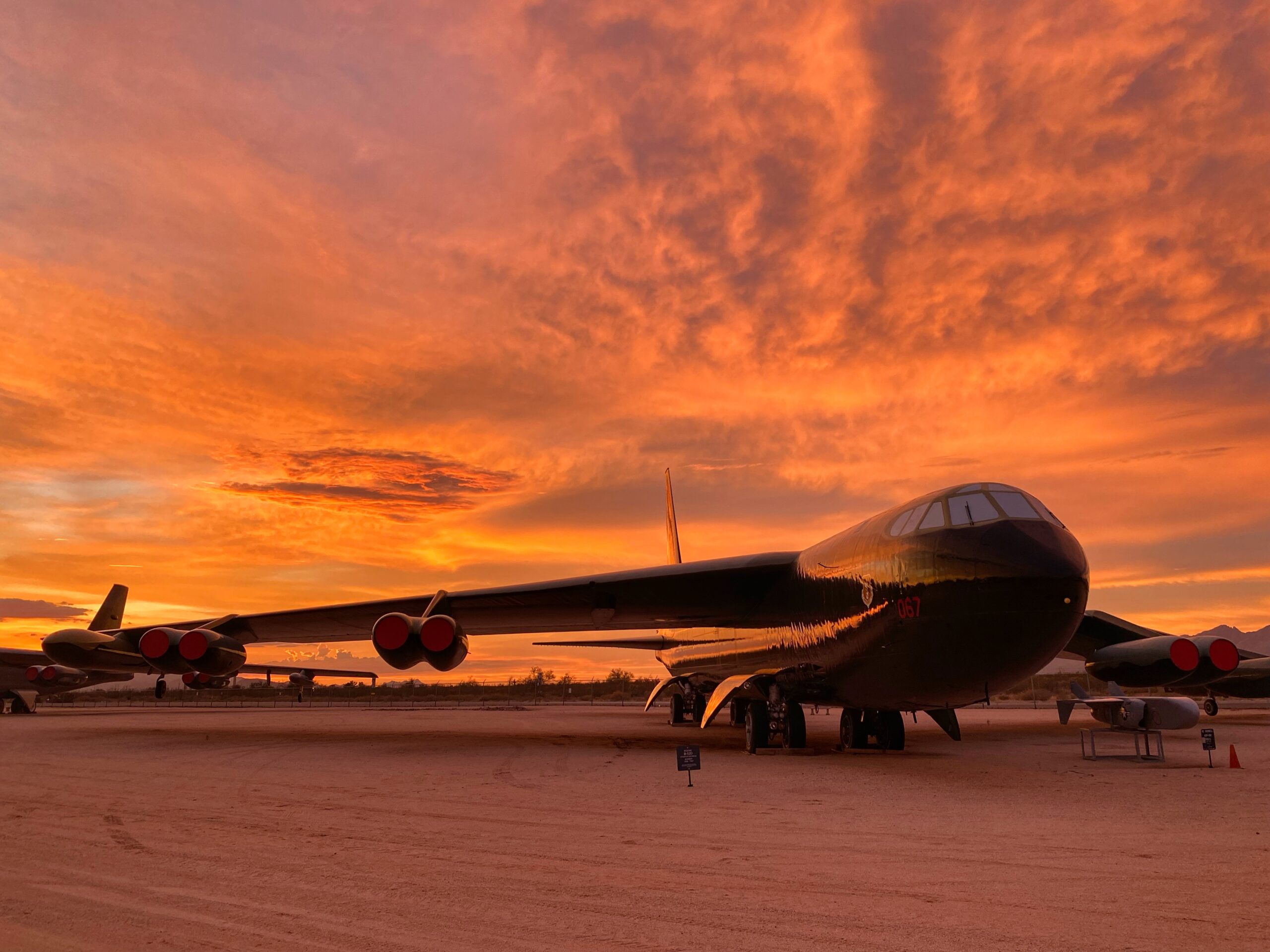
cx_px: 635
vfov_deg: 53.1
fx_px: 954
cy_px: 476
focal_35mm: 26
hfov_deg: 67.3
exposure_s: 1/121
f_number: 1.8
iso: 80
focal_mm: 4.25
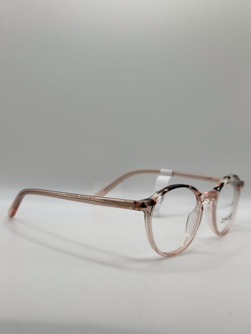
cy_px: 167
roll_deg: -2.7
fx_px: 464
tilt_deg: -10.4
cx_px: 126
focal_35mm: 48
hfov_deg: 30.3
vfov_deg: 39.7
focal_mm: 6.86
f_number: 1.78
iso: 80
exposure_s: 1/1050
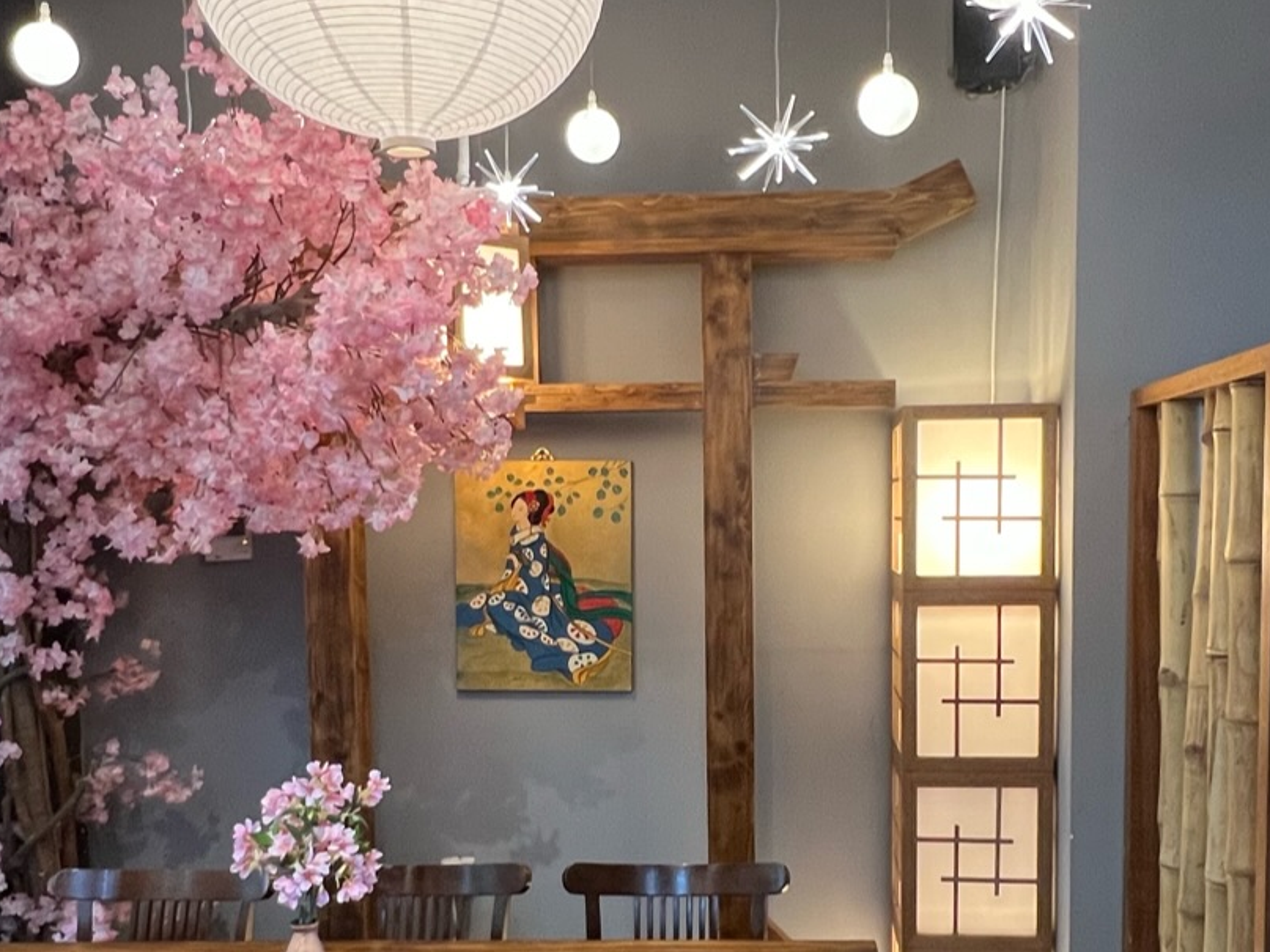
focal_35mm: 33
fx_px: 1211
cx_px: 709
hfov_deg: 55.2
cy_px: 626
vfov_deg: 42.4
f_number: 1.8
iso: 250
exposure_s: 1/50
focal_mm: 1.57
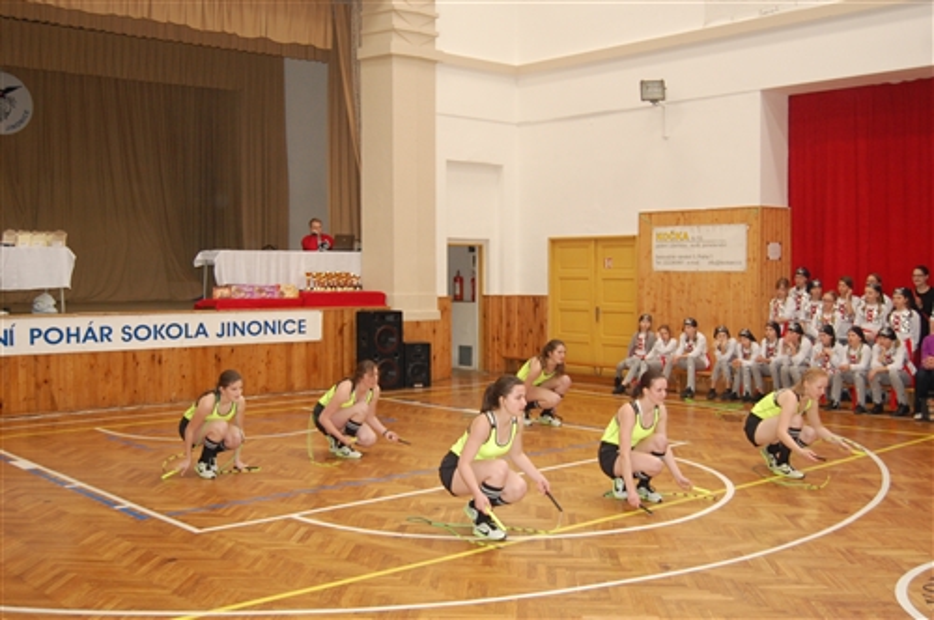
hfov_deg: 49.6
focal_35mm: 39
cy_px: 310
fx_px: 1011
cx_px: 467
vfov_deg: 34.1
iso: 800
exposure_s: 1/60
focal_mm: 26
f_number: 4.2
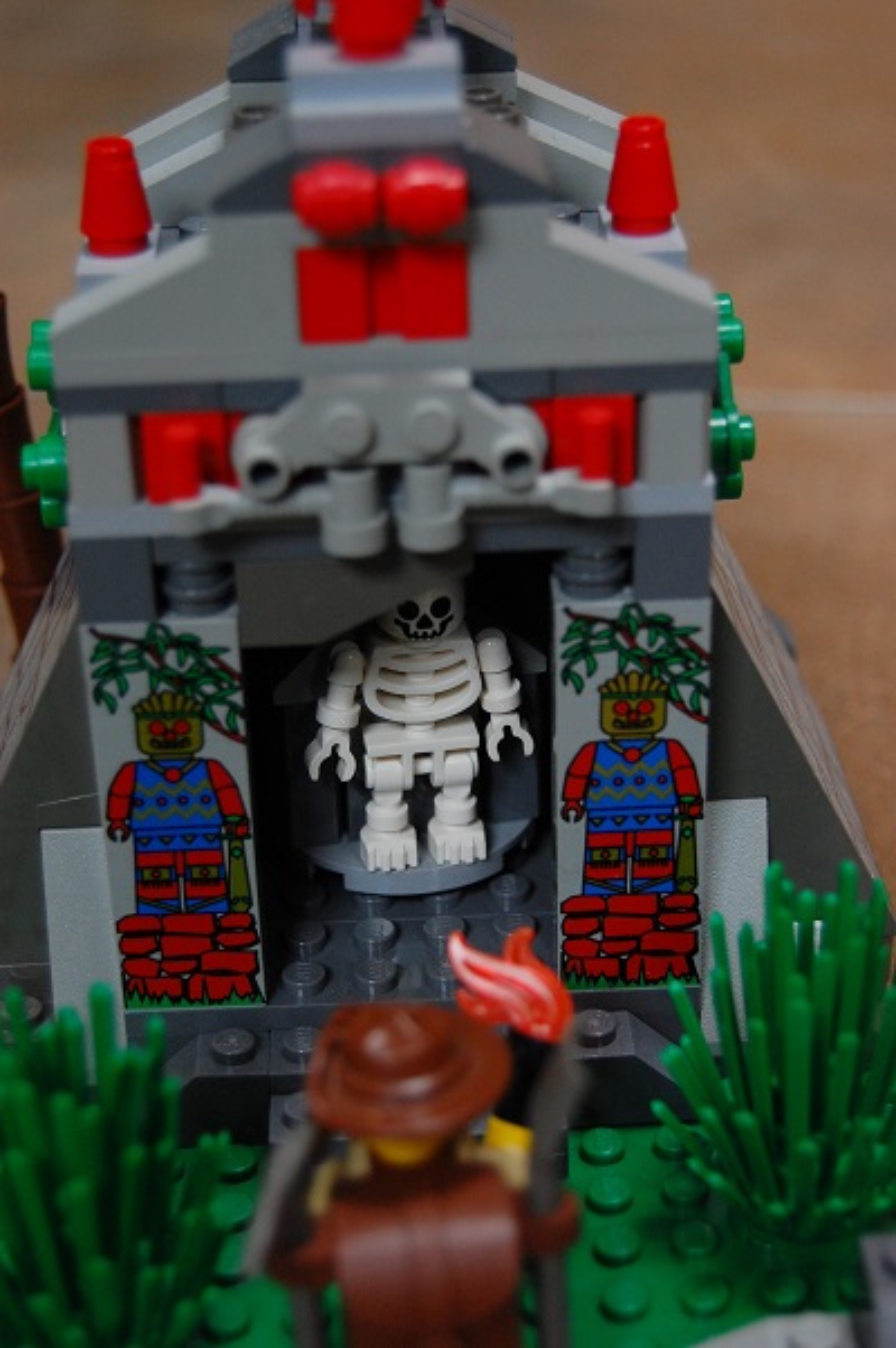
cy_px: 674
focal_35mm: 68
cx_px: 448
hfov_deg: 20.1
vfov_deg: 29.9
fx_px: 2526
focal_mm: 45
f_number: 5.3
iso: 800
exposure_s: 1/60
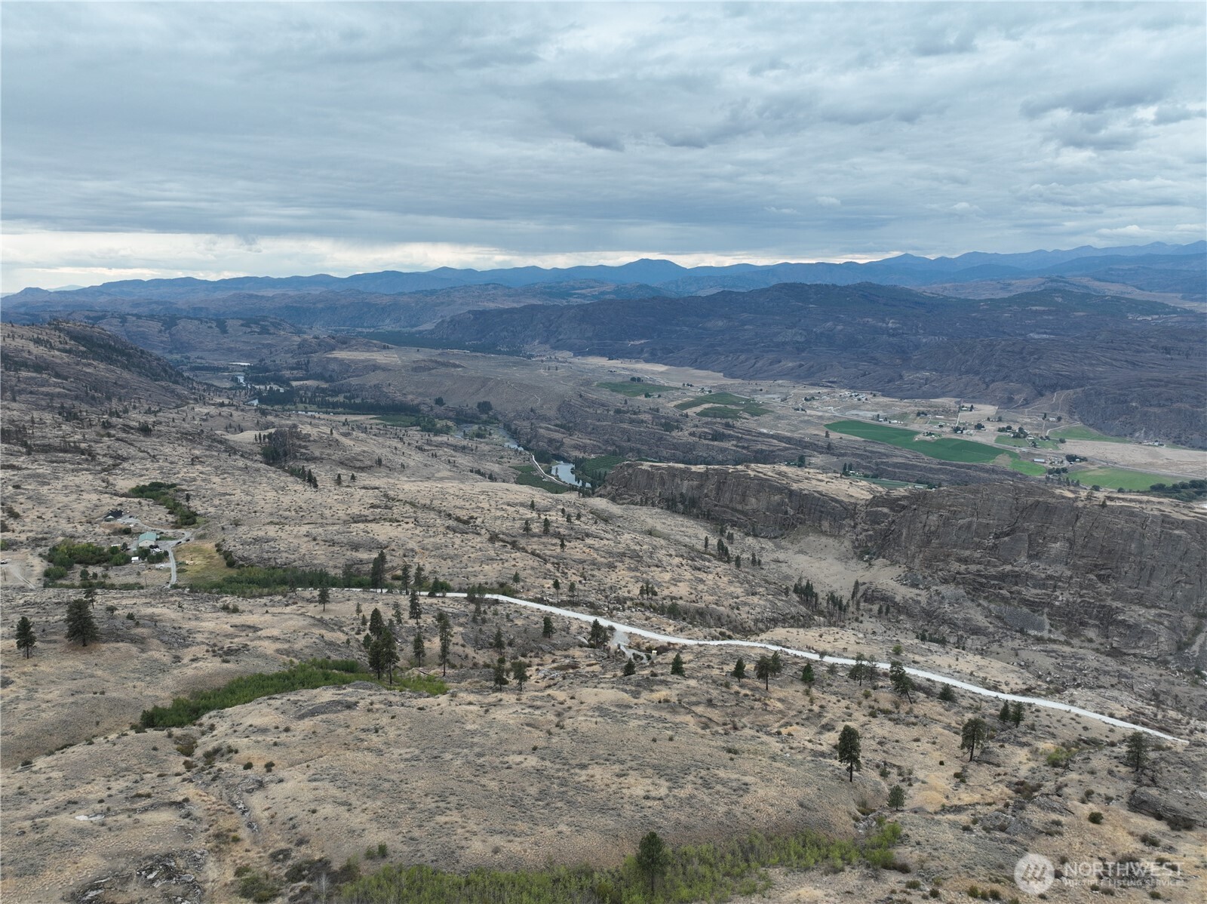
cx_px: 604
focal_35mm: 24
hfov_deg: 71.6
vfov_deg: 56.8
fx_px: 836
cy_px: 452
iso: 100
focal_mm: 12.29
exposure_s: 1/500
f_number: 2.8
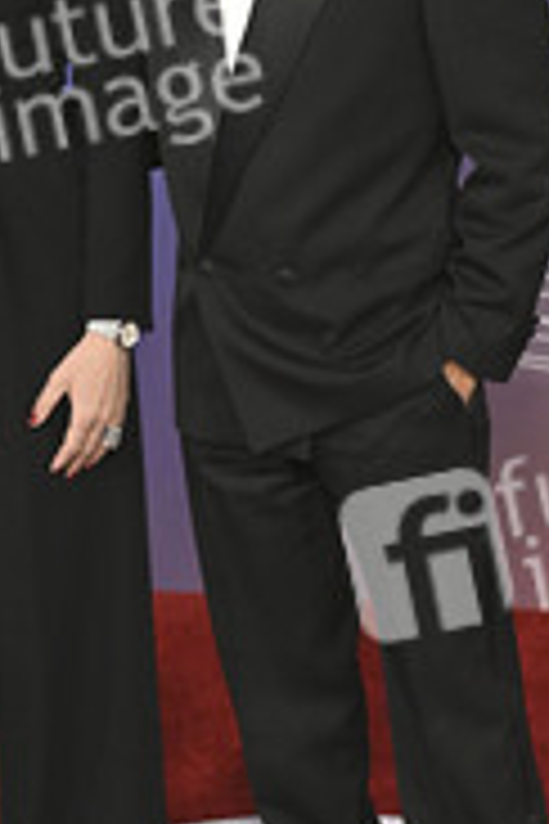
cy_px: 311
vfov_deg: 21.6
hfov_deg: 14.5
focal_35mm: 94
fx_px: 2150
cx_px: 162
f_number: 4
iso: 2000
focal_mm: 43
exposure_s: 1/320
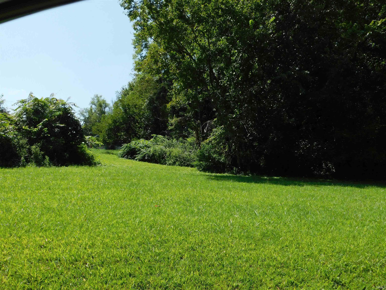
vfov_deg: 39.7
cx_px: 193
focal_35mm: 36
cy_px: 145
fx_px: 401
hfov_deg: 51.4
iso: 125
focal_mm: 6.3
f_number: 3.5
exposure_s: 1/1000
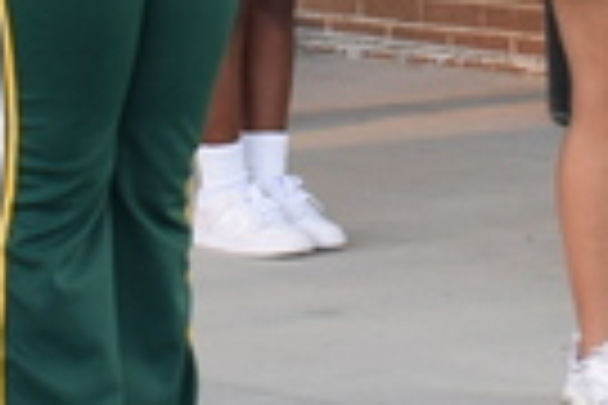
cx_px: 572
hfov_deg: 7.5
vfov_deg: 5.0
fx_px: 4627
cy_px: -317
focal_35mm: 274
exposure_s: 1/100
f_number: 5
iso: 400
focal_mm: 24
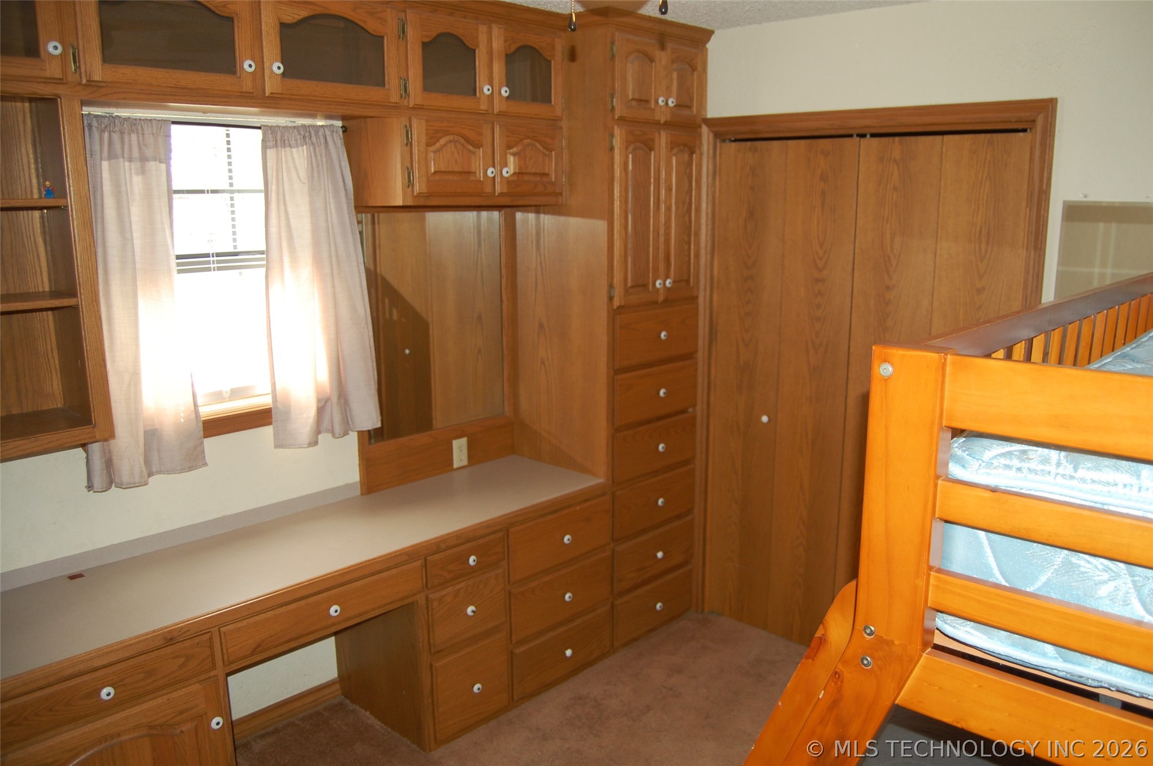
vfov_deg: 47.8
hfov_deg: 67.4
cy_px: 383
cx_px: 576
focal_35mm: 27
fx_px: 864
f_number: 3.5
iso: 400
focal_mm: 18
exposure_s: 1/60
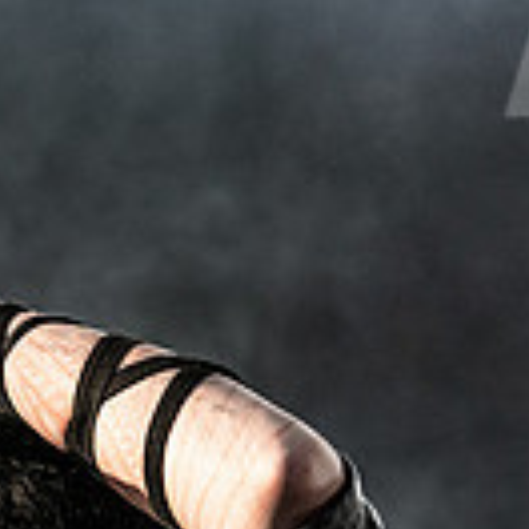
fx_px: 10356
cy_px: 515
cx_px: -40
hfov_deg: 2.9
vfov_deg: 2.9
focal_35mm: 599
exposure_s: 1/2000
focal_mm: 150
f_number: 5.6
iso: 800
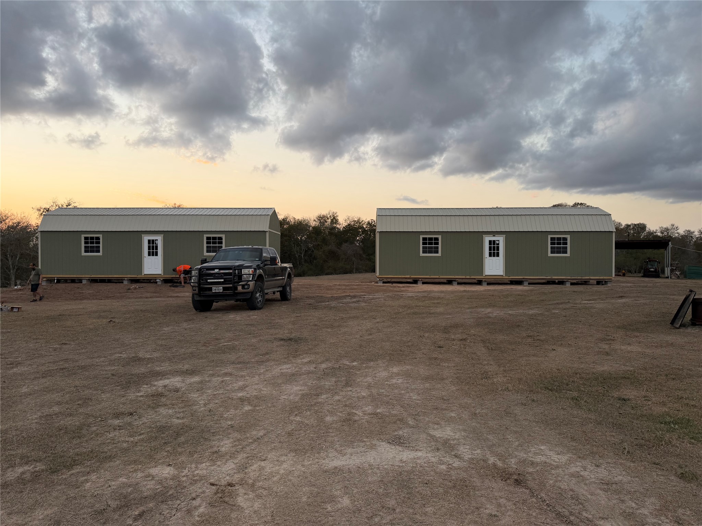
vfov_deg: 56.8
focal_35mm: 24
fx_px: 487
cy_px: 263
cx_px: 351
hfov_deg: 71.6
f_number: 1.78
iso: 80
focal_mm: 6.76
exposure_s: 1/189
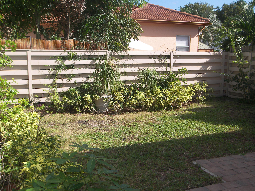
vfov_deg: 36.8
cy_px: 96
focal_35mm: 39
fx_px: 287
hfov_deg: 47.9
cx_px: 128
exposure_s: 1/640
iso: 50
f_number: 3.2
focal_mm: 8.3
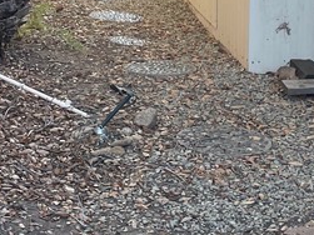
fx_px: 961
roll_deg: +0.6
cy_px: -76
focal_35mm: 106
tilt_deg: -7.5
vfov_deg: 13.4
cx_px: 83
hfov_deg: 18.4
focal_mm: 4.2
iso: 40
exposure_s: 1/121
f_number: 1.6
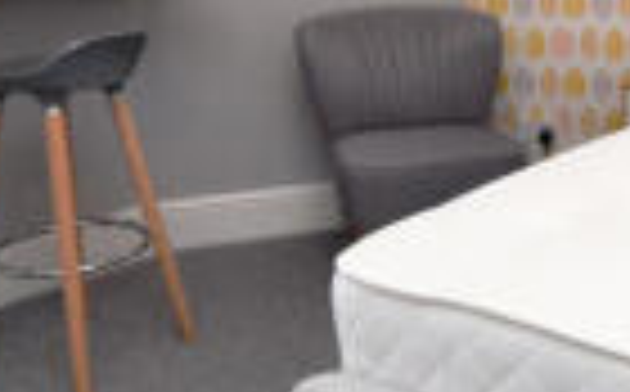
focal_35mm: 52
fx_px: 891
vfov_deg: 24.3
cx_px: 500
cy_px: 61
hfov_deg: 37.6
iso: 720
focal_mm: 10
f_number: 5.6
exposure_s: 1/125
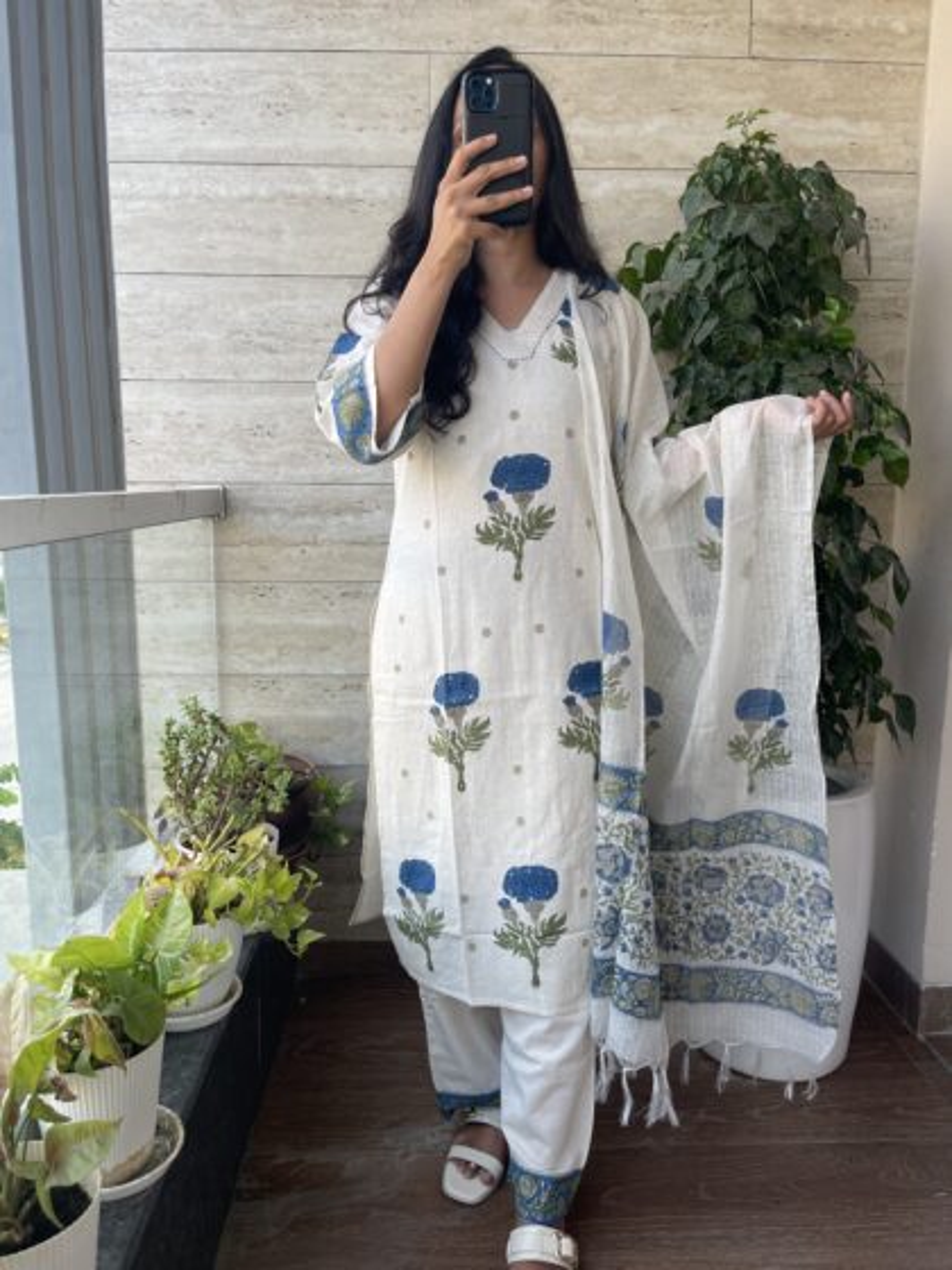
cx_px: 476
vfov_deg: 69.4
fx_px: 917
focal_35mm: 25
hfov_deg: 54.9
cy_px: 635
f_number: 1.6
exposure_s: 1/345
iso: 32
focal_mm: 5.1
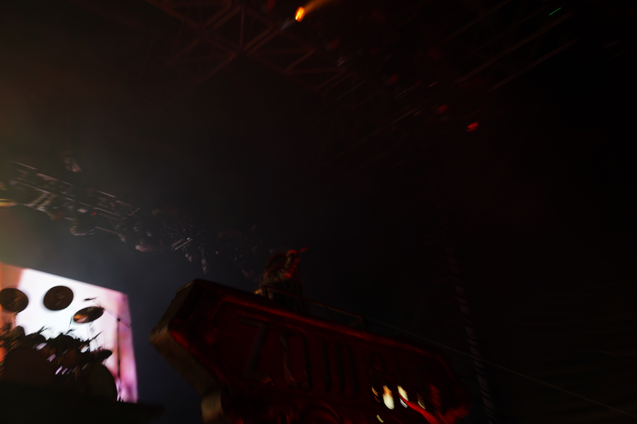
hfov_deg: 36.2
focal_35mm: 55
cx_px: 318
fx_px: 973
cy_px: 212
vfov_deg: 24.6
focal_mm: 55
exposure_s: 1/60
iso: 100
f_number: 4
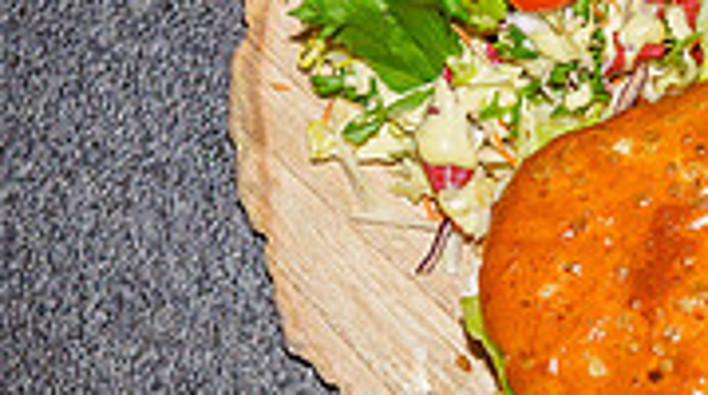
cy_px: 186
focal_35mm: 243
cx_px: 764
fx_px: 4554
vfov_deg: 5.0
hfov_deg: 8.8
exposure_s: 1/250
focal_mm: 70
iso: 100
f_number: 4
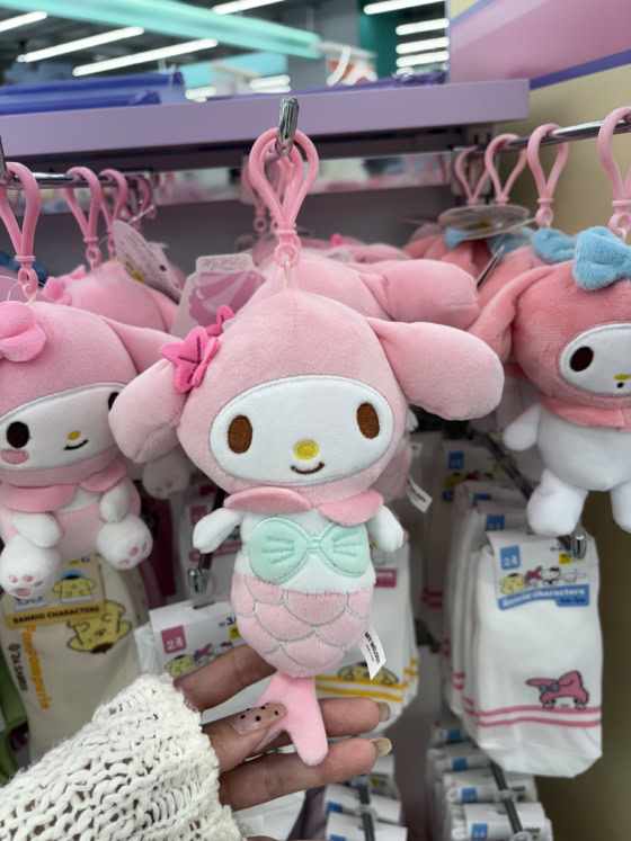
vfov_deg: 67.3
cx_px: 316
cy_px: 420
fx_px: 632
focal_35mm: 26
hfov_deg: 53.1
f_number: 1.6
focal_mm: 6
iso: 40
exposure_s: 1/198
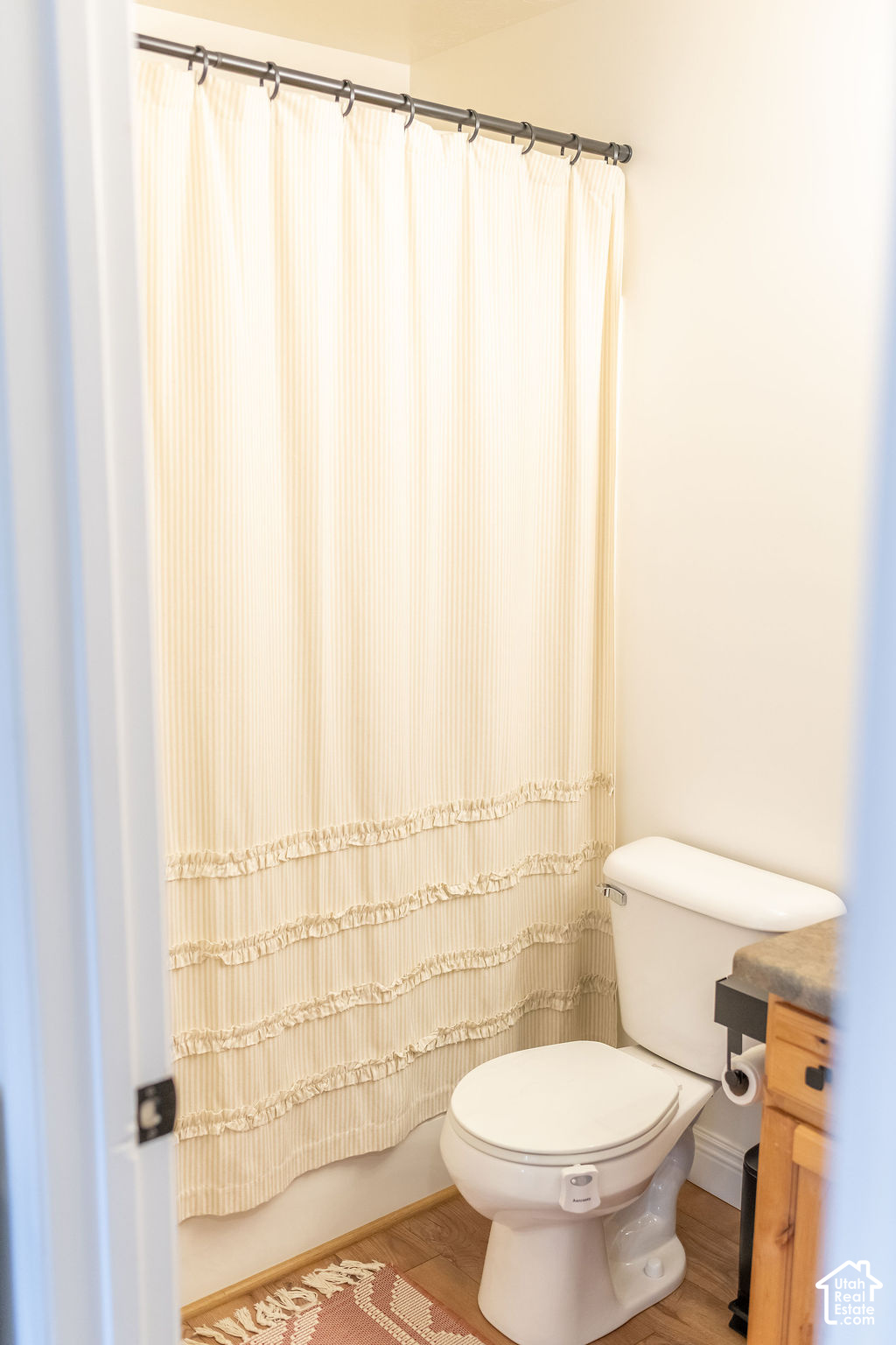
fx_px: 1307
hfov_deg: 37.9
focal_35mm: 35
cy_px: 672
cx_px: 448
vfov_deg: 54.4
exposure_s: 1/250
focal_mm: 35
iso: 1000
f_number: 2.8
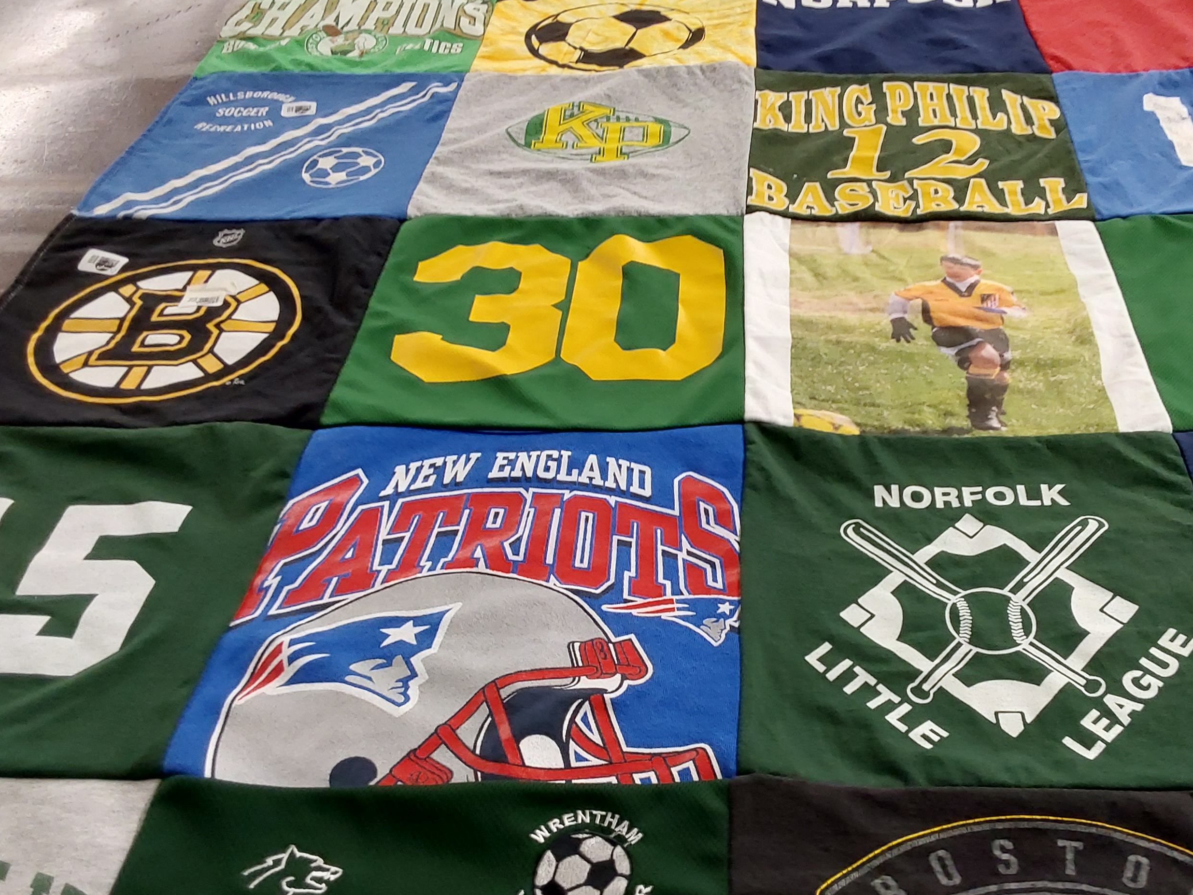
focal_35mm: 37
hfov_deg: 49.6
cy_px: 534
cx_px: 755
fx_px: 1275
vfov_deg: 38.5
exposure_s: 1/50
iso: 125
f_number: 1.9
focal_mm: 2.91
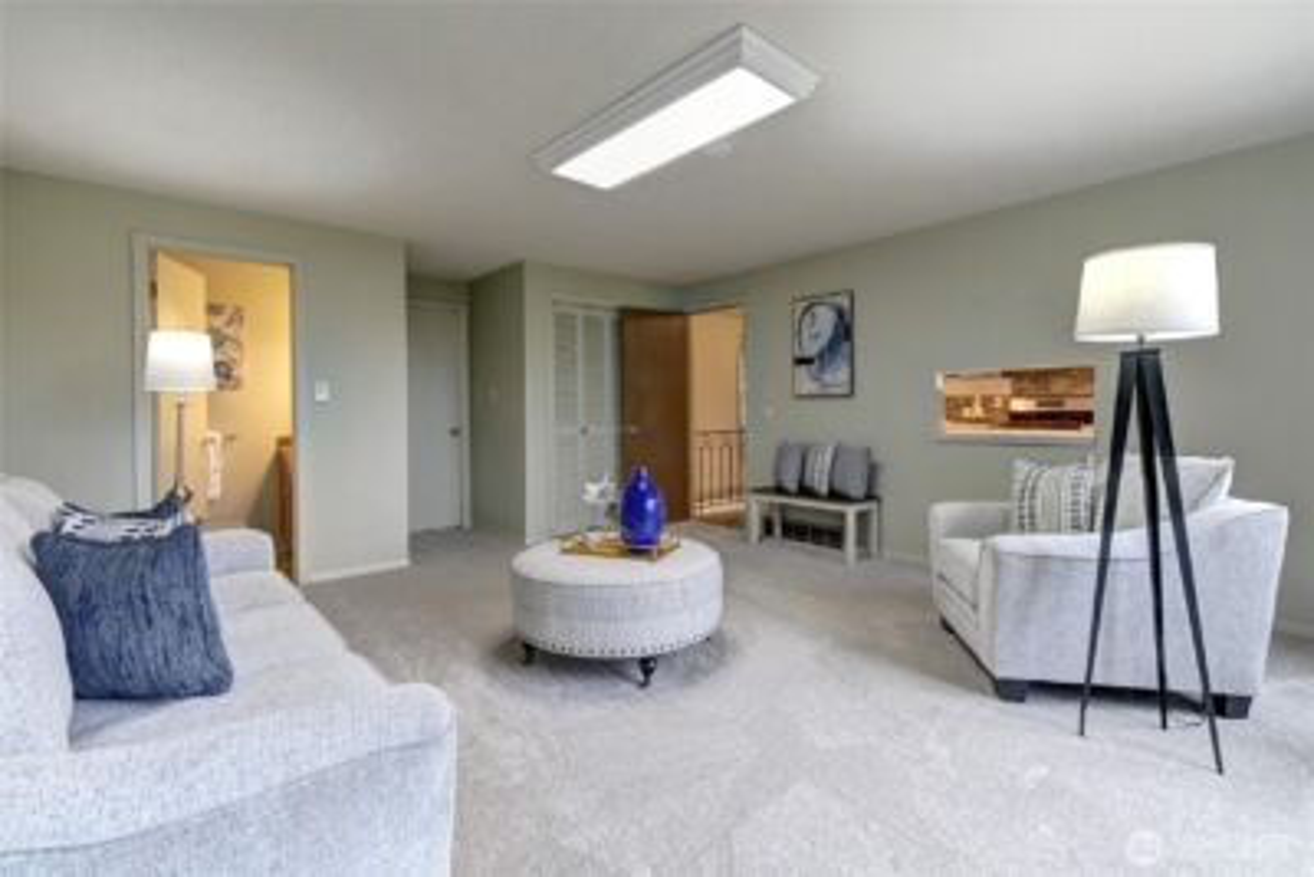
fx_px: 548
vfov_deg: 77.4
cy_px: 438
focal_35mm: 15
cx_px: 657
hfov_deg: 100.4
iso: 3200
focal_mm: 10
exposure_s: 1/6
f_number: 11
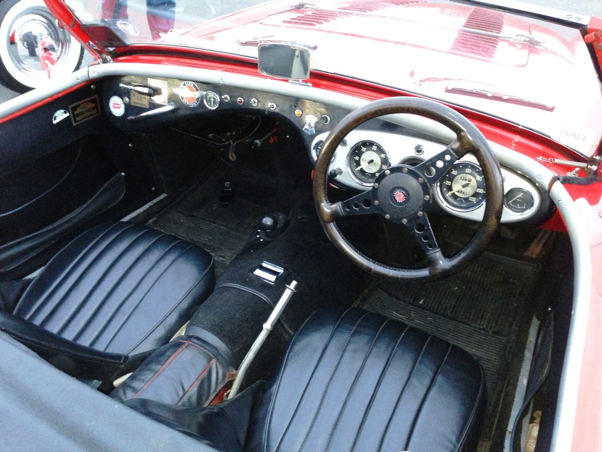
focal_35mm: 33
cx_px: 301
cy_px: 226
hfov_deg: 55.4
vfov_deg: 42.9
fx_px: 574
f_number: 2.4
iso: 320
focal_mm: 4.13
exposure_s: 1/20
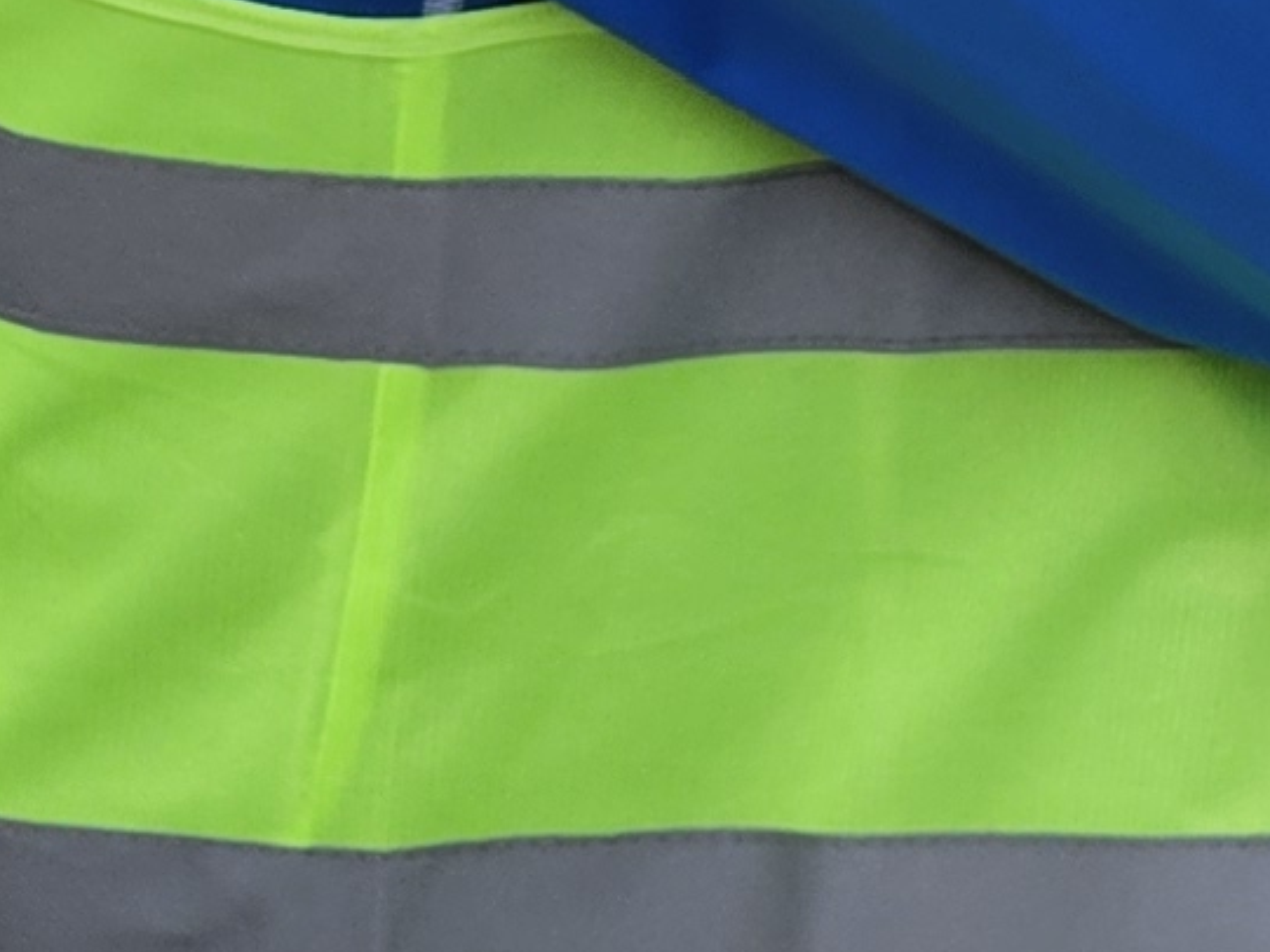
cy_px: -1104
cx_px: 3655
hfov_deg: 9.4
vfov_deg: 8.2
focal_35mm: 170
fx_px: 6238
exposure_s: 1/227
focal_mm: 5.4
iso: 25
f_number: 1.8
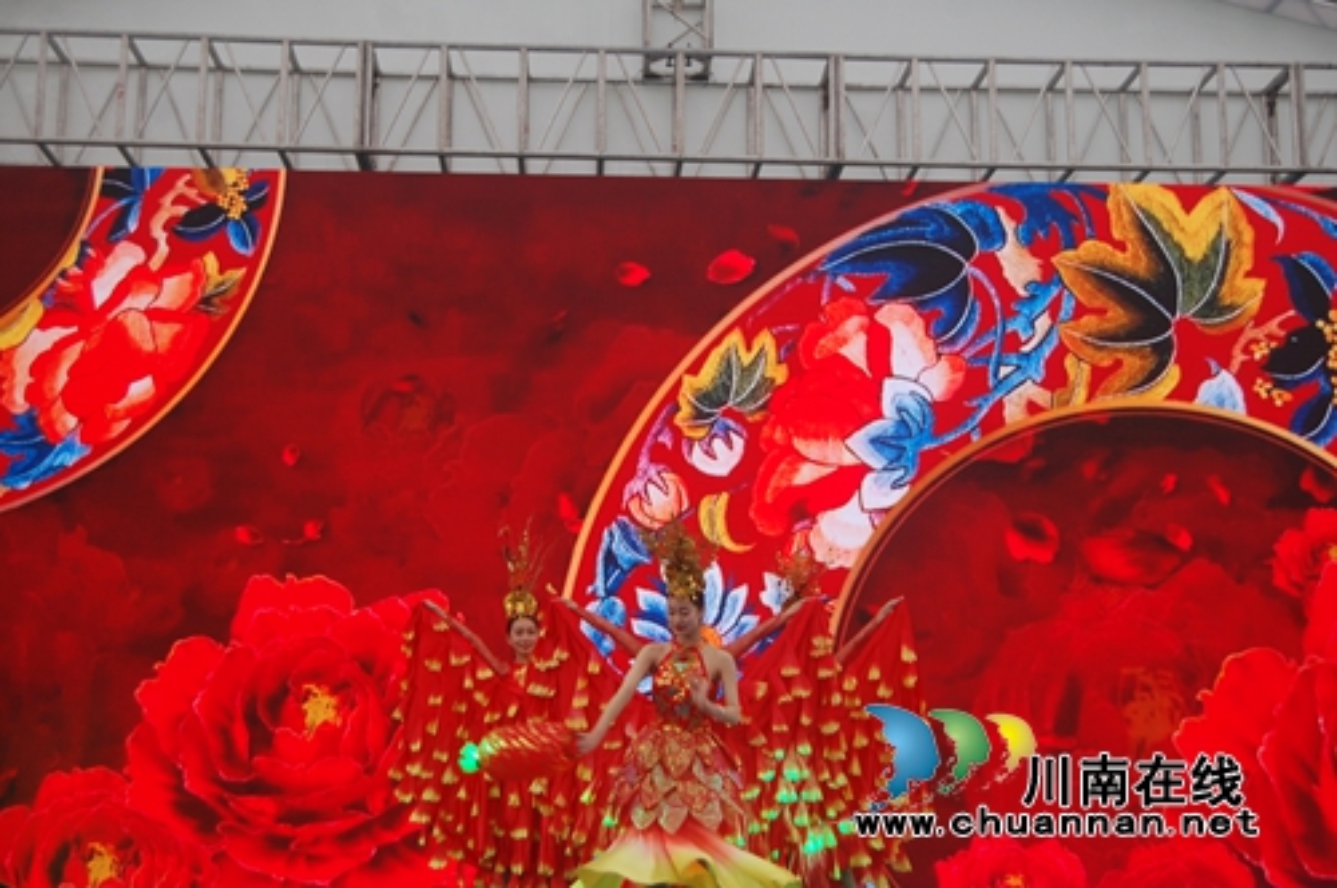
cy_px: 444
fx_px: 2114
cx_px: 668
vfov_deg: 23.7
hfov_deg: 35.1
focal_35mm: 57
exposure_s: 1/80
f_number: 4.8
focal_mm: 38
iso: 400
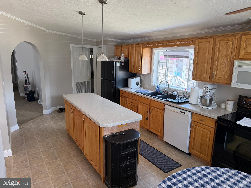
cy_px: 94
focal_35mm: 24
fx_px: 174
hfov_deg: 71.6
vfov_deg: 56.8
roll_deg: -1.4
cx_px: 126
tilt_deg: -11.9
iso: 200
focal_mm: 6.76
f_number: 1.78
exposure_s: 1/150
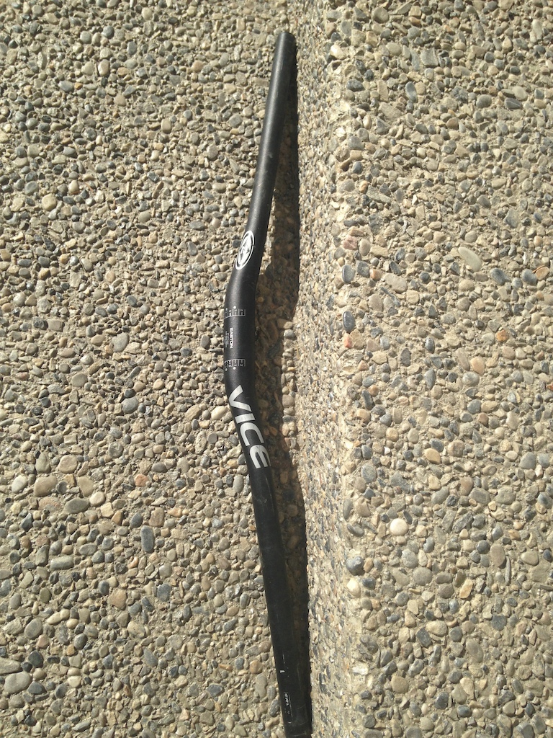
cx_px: 276
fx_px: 703
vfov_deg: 55.4
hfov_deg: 42.9
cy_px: 369
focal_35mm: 33
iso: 50
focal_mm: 4.12
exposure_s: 1/1808
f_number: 2.4
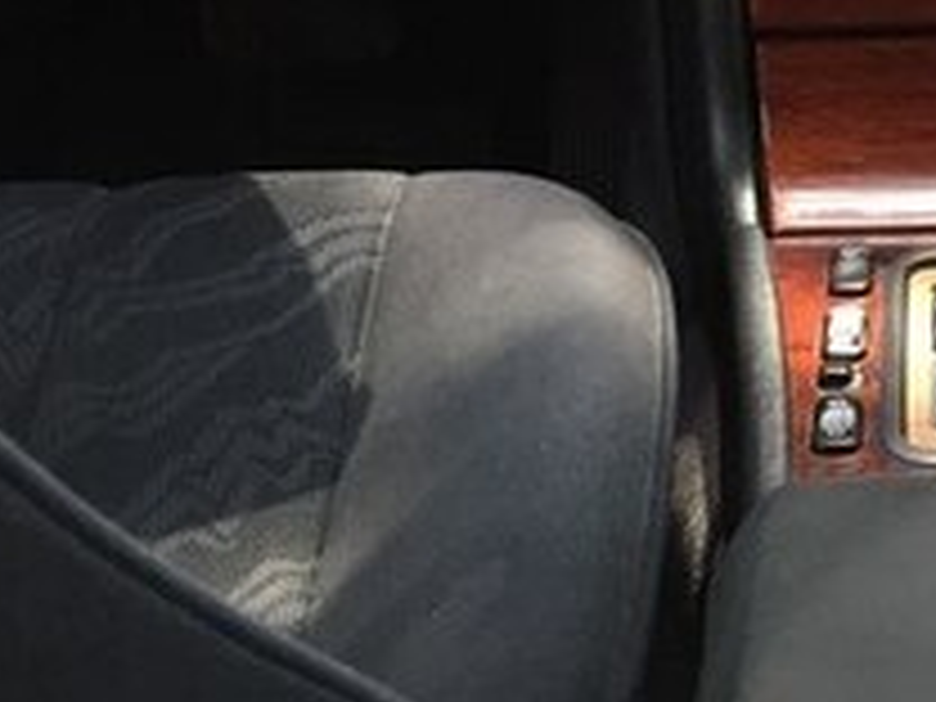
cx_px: 981
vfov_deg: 15.3
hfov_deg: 20.5
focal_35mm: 92
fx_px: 2488
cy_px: -196
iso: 50
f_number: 2.2
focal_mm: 4.15
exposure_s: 1/33
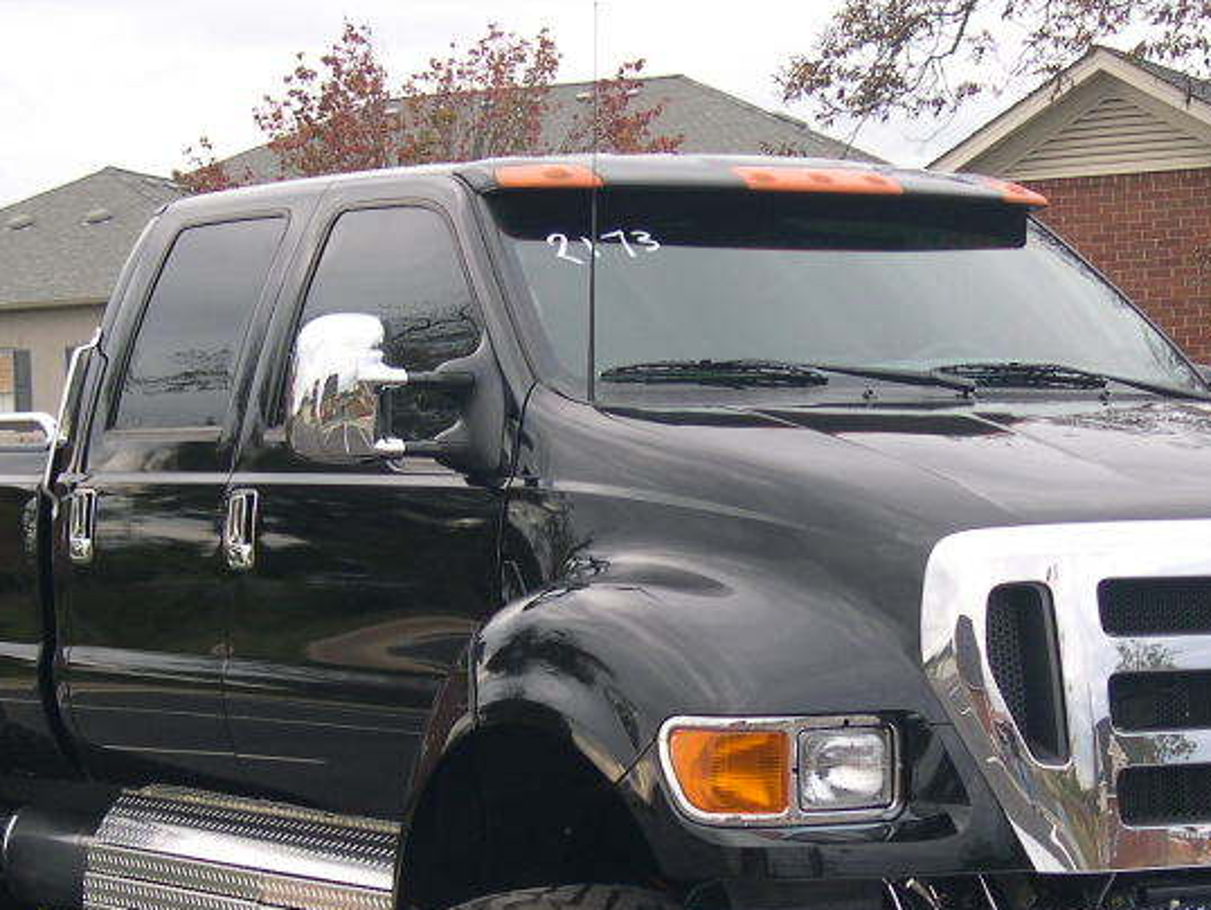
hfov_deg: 16.7
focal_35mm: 118
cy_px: 682
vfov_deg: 12.5
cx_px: 630
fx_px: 4130
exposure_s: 1/43.3
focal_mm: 13.2
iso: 100
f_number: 3.5
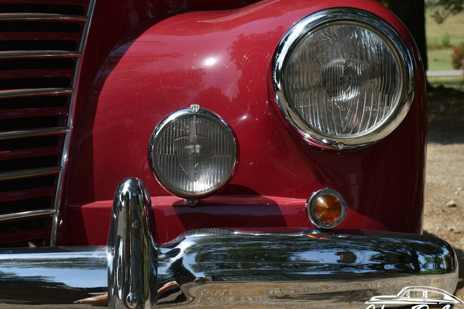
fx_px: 889
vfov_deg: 19.7
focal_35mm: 69
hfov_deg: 29.2
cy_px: 153
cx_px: 220
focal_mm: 38
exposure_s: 1/320
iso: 100
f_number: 9
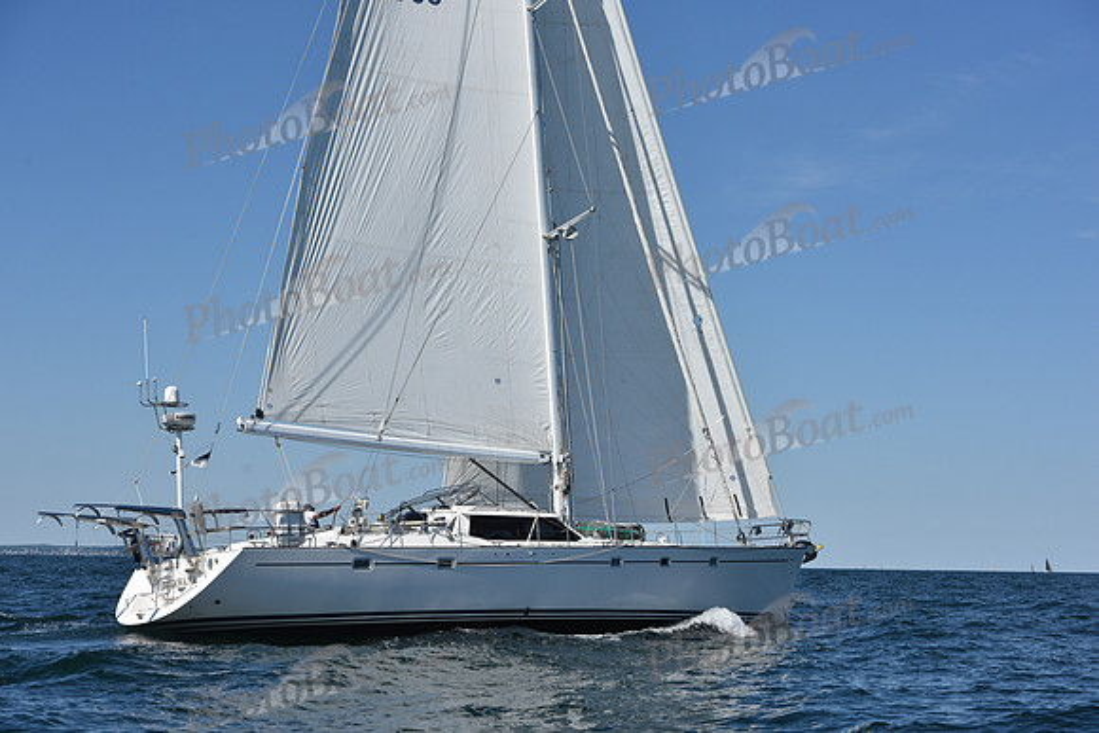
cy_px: 366
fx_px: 2137
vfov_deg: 19.5
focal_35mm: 70
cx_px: 550
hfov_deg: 28.8
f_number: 8
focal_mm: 70
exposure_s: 1/1600
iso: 250
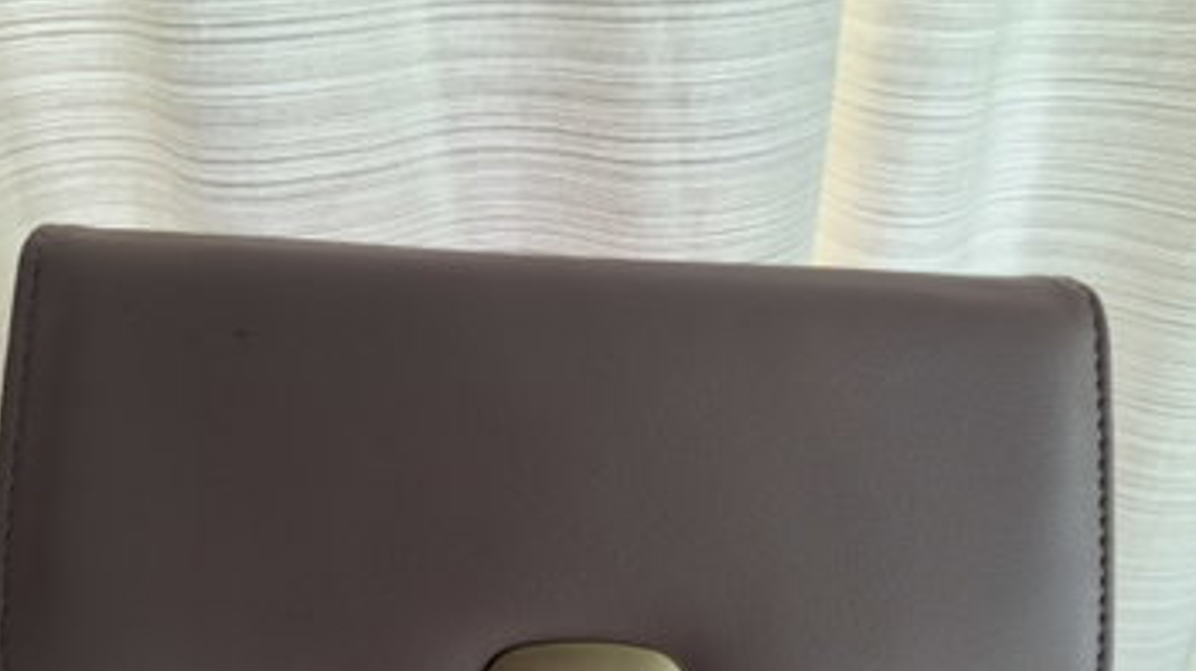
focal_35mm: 31
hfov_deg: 62.6
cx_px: 557
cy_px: 484
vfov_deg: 37.0
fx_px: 983
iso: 40
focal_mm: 4.69
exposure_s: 1/100
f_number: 1.8
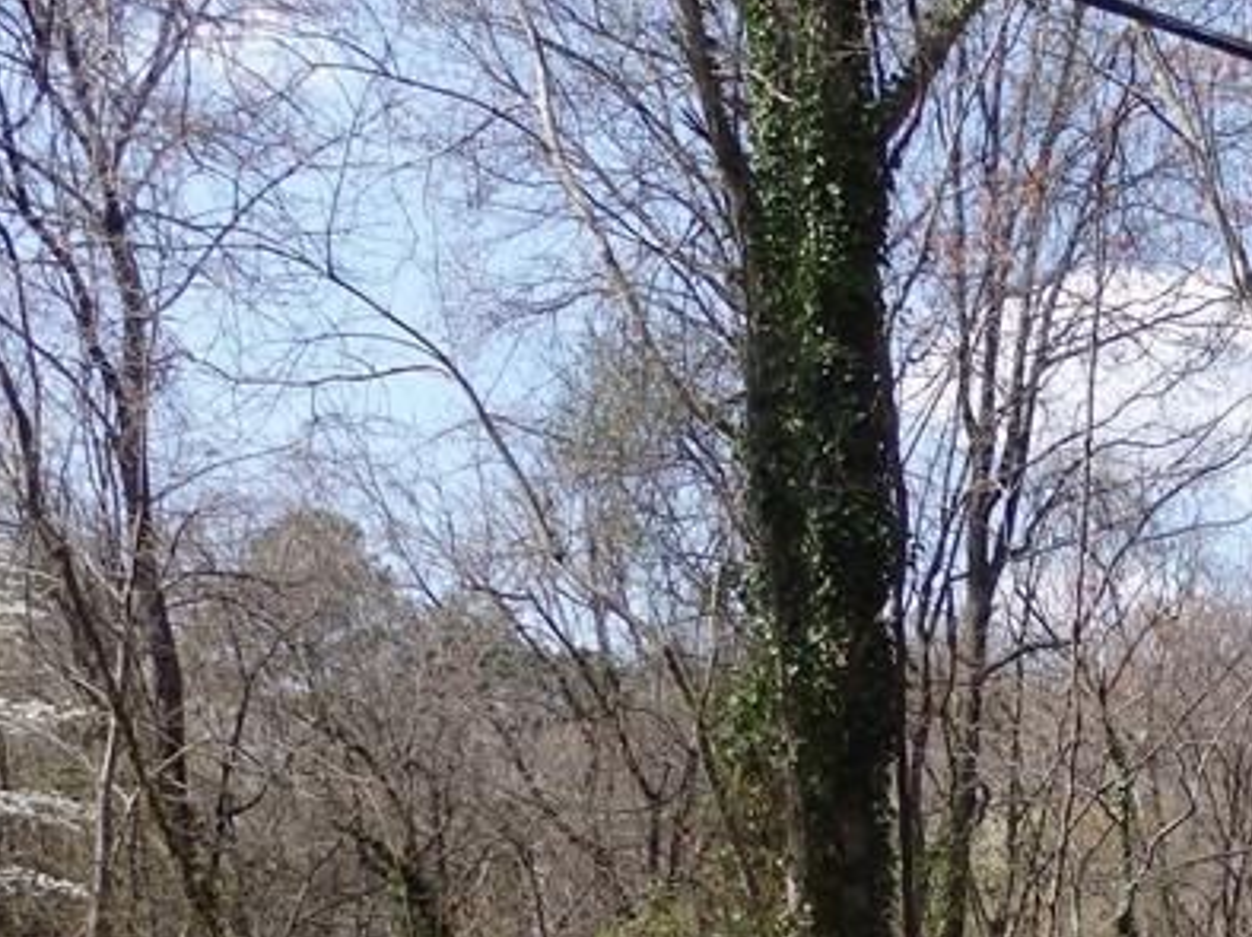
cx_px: 1459
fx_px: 2350
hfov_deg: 26.8
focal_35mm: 65
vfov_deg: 20.7
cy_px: 1201
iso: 100
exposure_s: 1/640
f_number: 3
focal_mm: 4.5
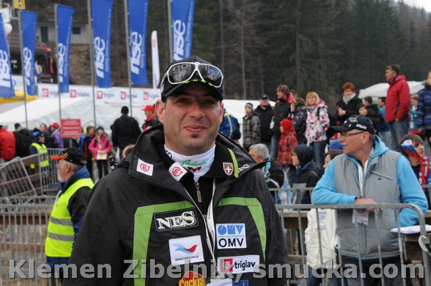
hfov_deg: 27.0
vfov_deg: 18.1
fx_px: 897
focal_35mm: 75
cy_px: 143
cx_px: 216
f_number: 8
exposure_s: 1/250
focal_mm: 50
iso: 640
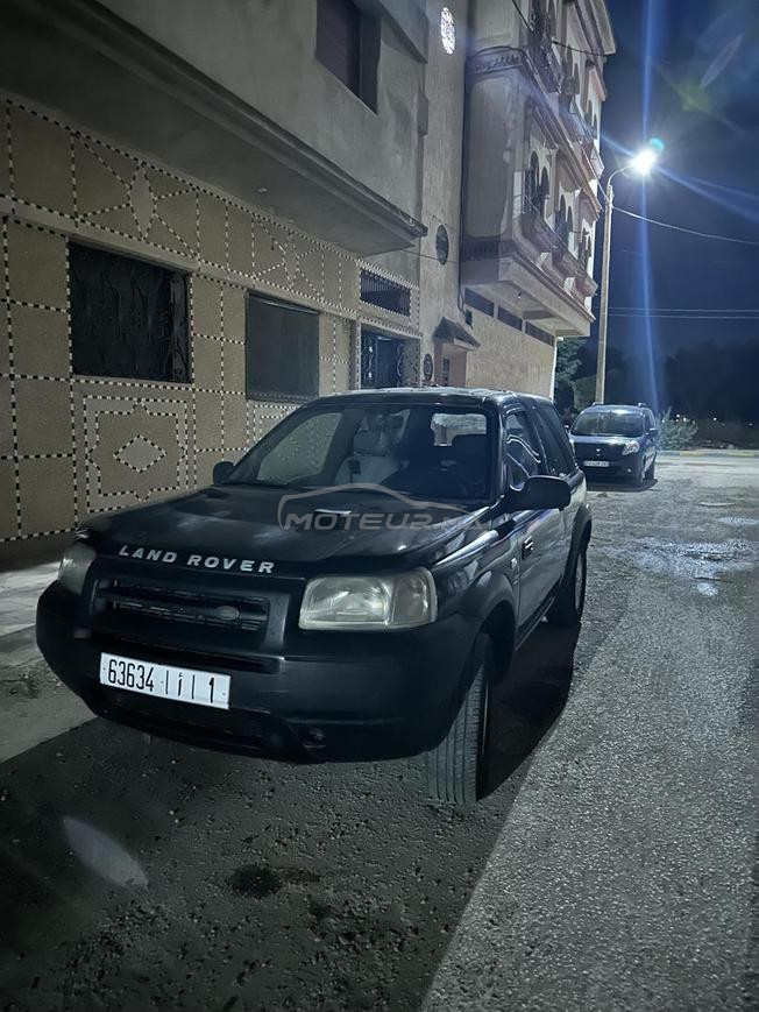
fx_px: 701
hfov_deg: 56.8
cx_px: 380
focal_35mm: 24
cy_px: 506
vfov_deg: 71.6
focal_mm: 6.86
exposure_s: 1/5
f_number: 1.78
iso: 4000
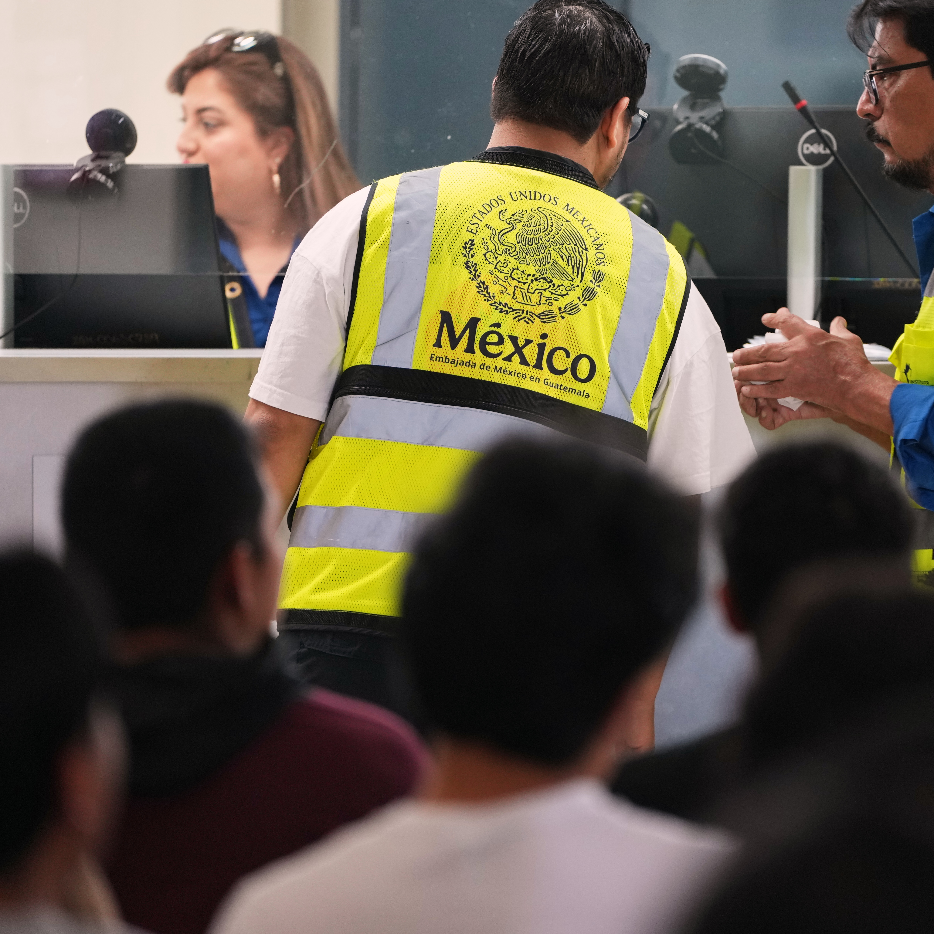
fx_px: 9066
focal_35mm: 297
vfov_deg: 5.9
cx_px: 603
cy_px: 472
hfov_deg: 5.9
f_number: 2.8
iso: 1250
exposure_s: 1/100
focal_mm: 200
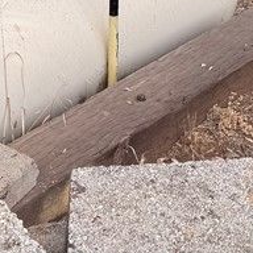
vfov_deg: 15.1
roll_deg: -1.6
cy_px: -11
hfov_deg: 15.0
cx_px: -32
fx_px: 934
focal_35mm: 113
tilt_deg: -26.6
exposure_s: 1/563
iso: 80
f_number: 1.78
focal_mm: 6.76
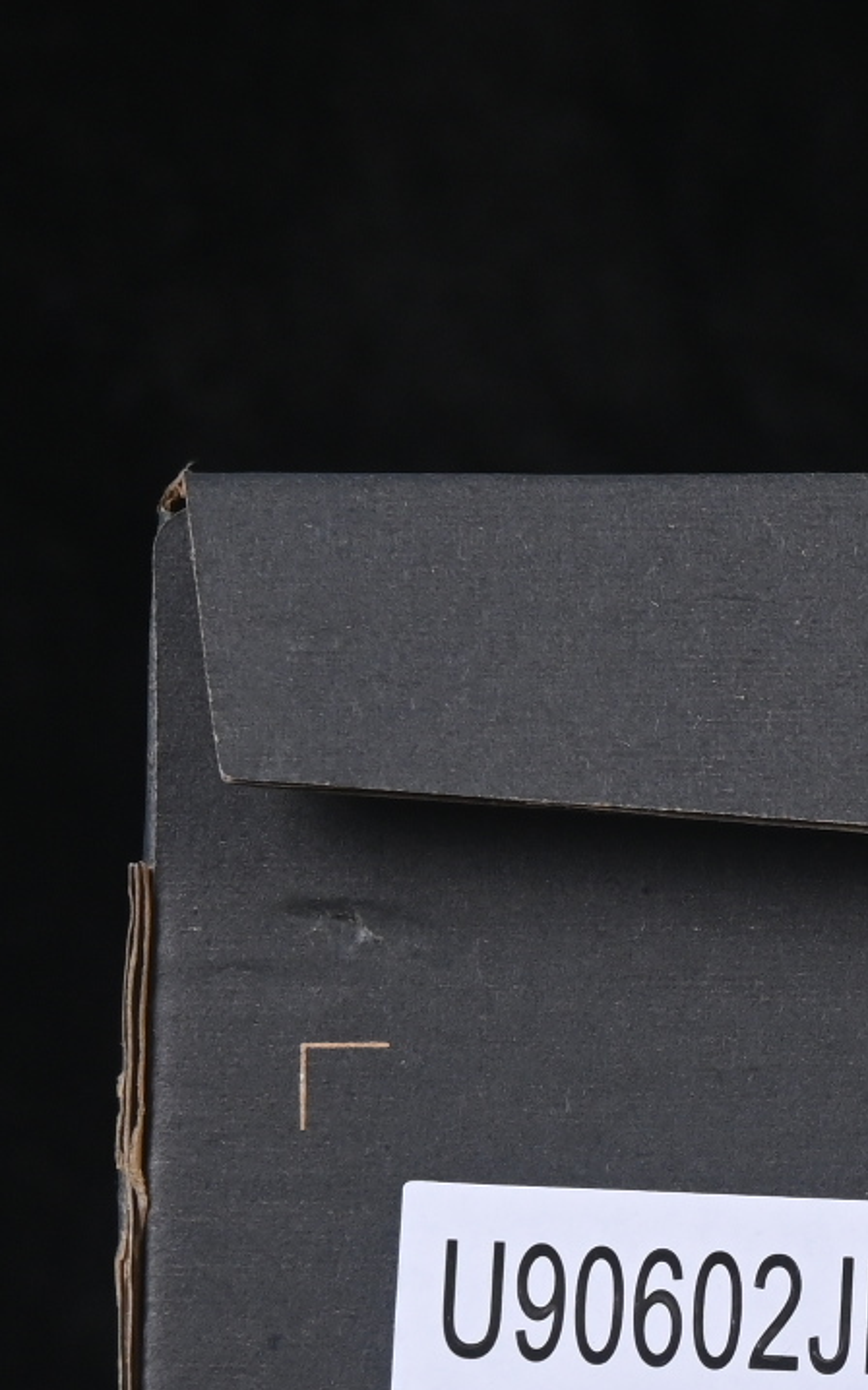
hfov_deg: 4.4
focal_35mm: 297
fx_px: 11243
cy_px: 1037
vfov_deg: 7.1
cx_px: 1596
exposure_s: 1/80
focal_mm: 50
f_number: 8
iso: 160
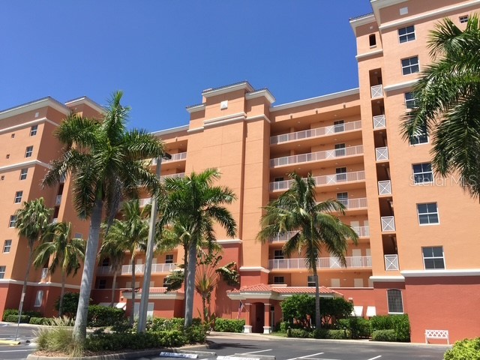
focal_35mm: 29
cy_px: 180
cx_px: 240
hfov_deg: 61.7
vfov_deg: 48.2
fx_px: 402
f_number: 2.2
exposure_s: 1/1319
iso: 32
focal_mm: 4.15
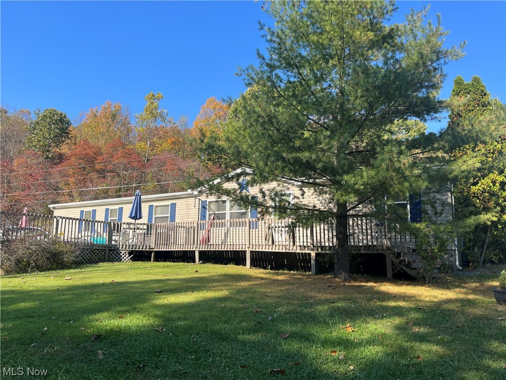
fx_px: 380
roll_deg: -0.9
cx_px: 253
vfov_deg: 53.1
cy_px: 190
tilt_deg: +10.5
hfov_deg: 67.3
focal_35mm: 26
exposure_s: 1/1422
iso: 50
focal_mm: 5.1
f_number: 1.6
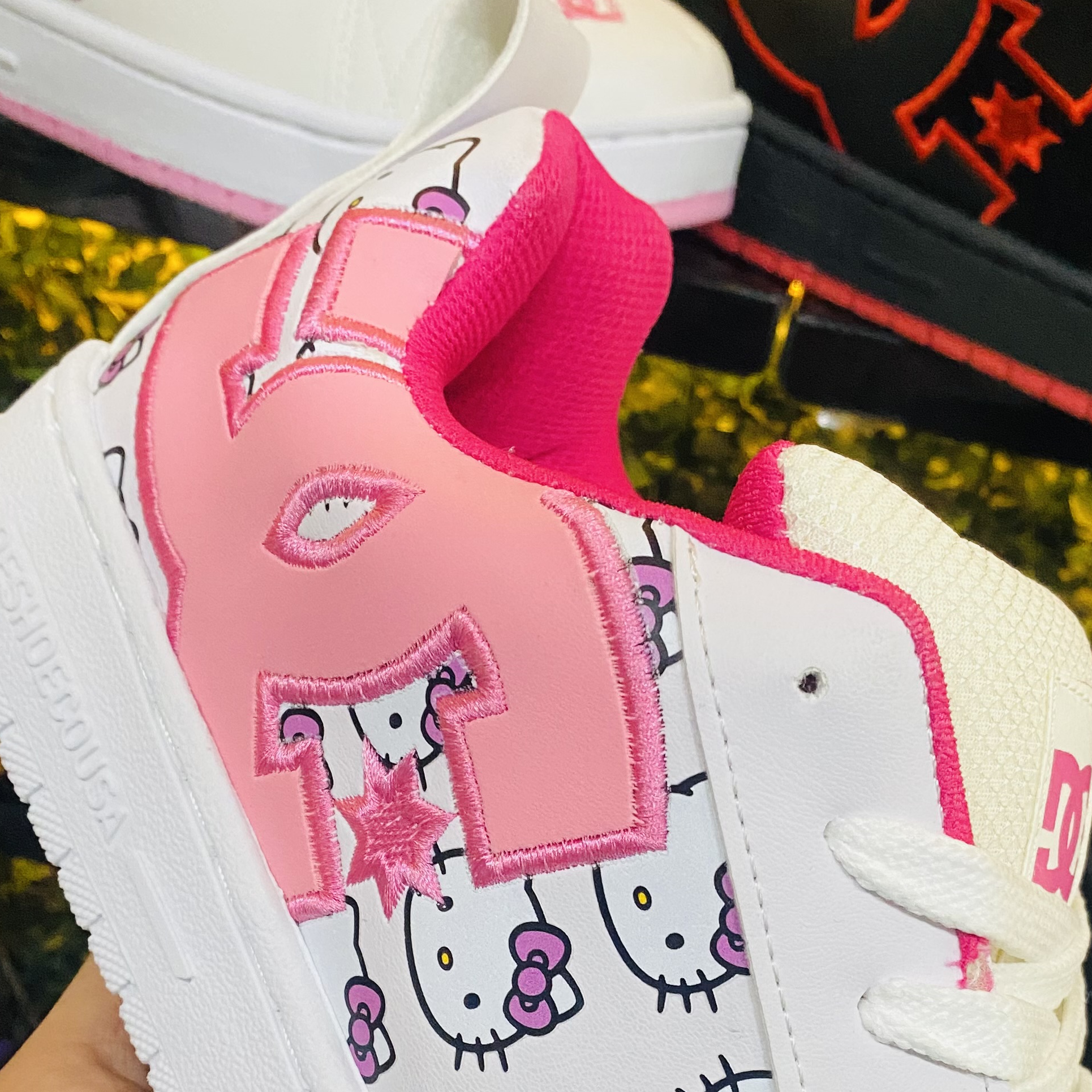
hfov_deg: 35.3
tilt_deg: -34.3
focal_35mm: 48
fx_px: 1713
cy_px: 966
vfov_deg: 33.6
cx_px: 586
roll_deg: -12.1
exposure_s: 1/50
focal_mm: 4.25
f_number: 1.8
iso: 200
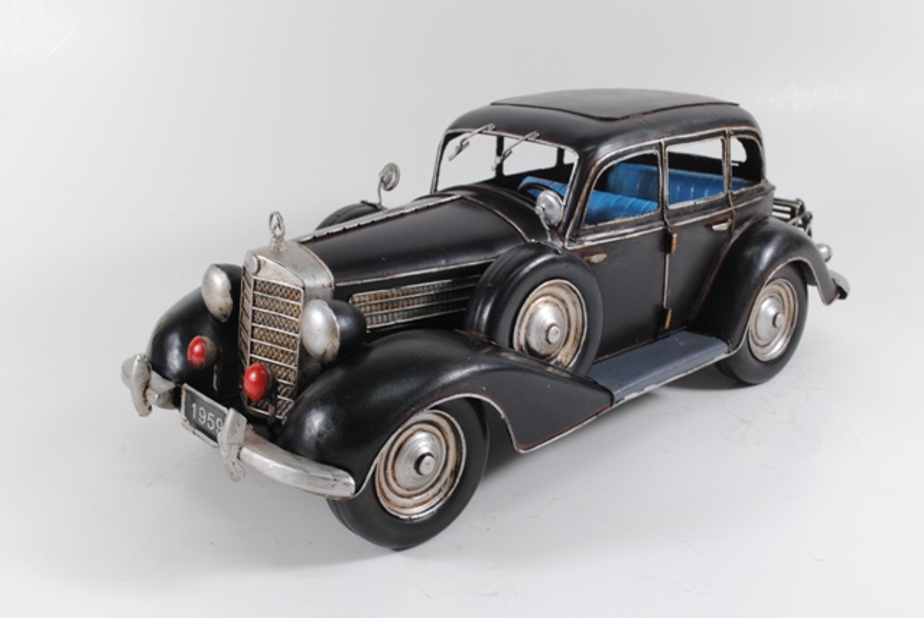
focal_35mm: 39
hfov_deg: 49.5
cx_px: 462
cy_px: 309
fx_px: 1002
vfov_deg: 34.3
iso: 100
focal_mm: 26
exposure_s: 1/2.5
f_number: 13
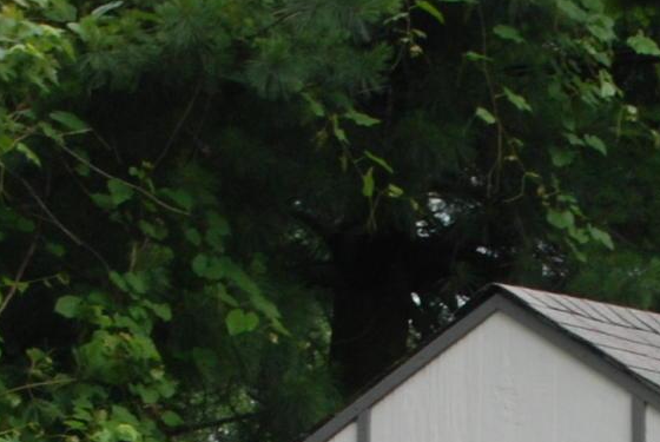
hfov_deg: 8.5
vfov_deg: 5.6
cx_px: 632
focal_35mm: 241
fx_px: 4424
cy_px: 889
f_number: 10
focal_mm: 30
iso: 250
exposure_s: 1/200
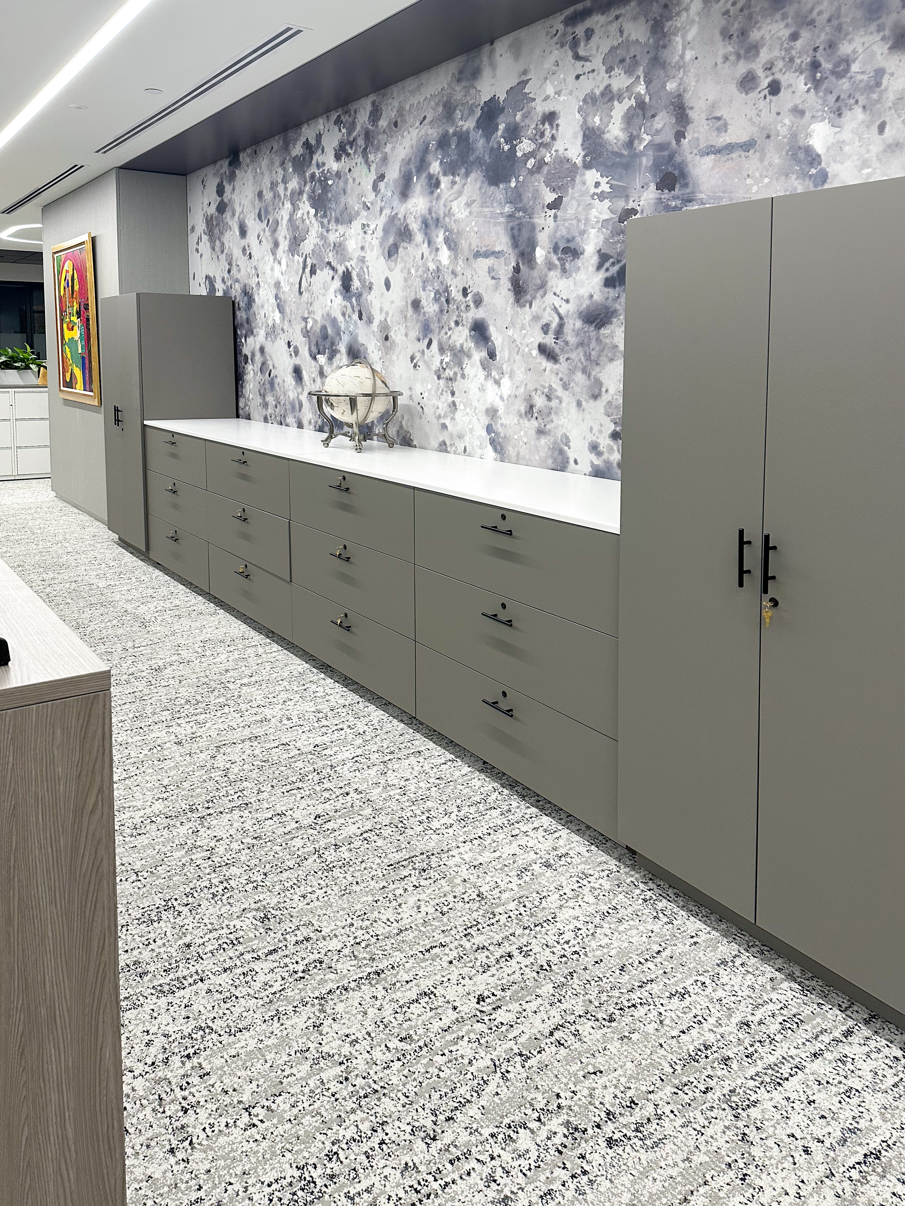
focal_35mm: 24
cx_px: 452
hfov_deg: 56.8
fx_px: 837
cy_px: 603
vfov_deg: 71.6
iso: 200
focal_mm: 6.86
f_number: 1.78
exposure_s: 1/120
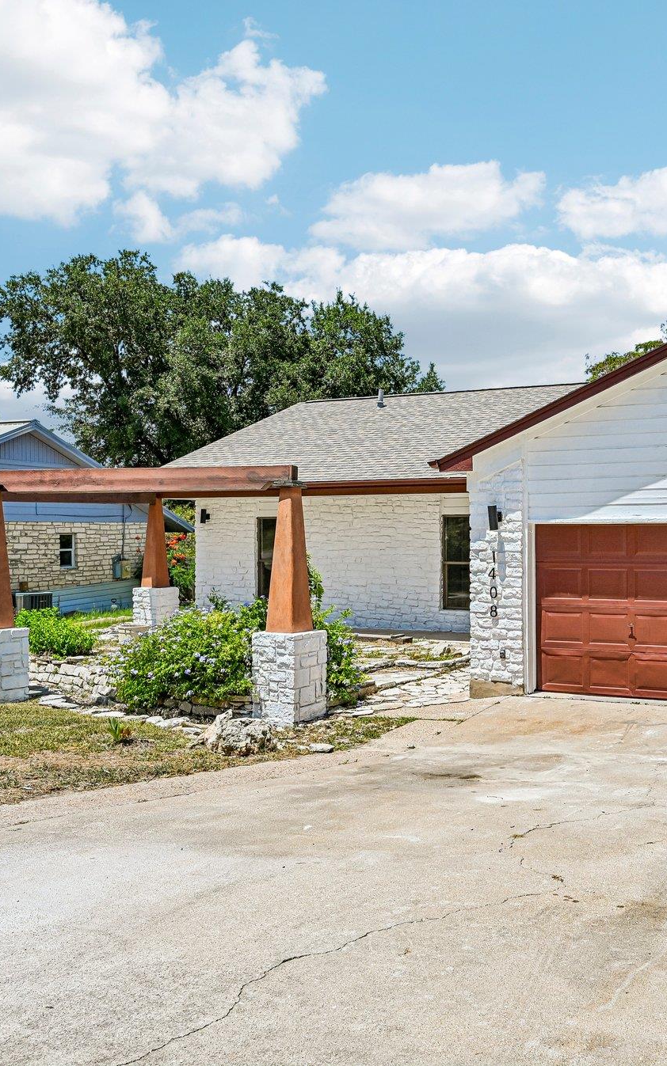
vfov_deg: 60.0
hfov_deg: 38.1
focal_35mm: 32
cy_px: 527
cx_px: 542
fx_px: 924
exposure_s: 1/500
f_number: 8
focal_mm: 20.5
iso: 100
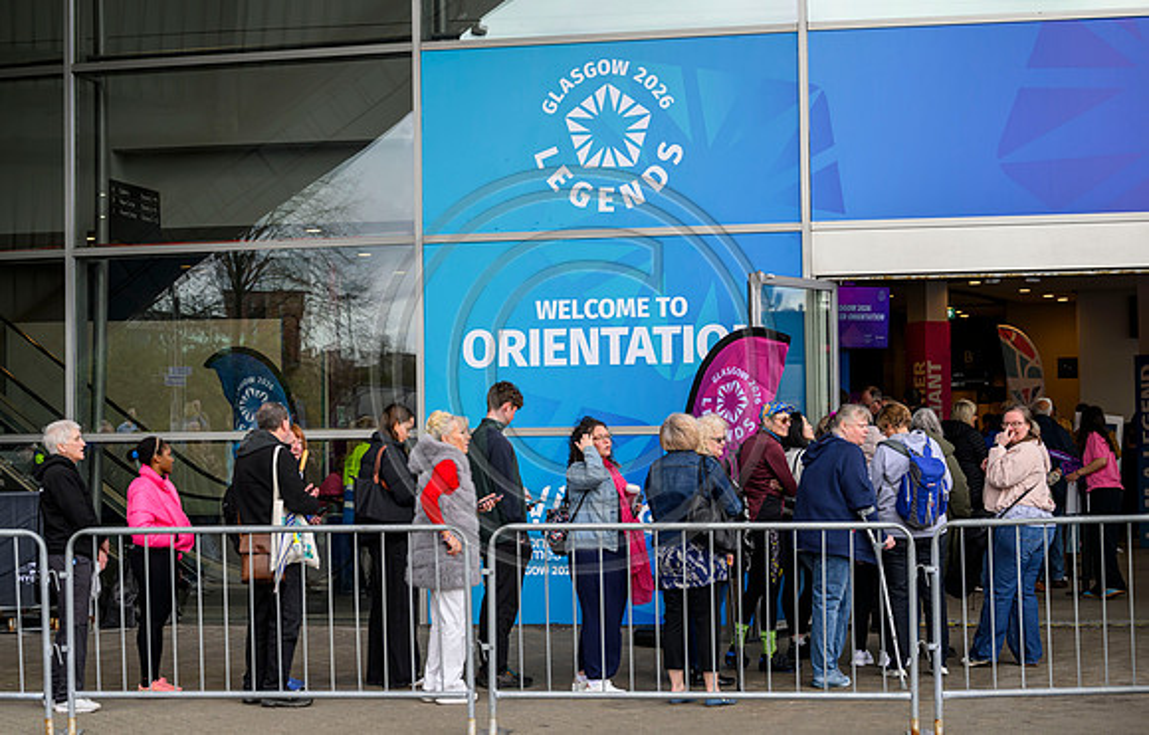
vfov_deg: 16.7
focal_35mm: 80
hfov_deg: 25.8
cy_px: 340
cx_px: 551
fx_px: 2511
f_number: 3.2
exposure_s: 1/800
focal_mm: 75
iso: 640
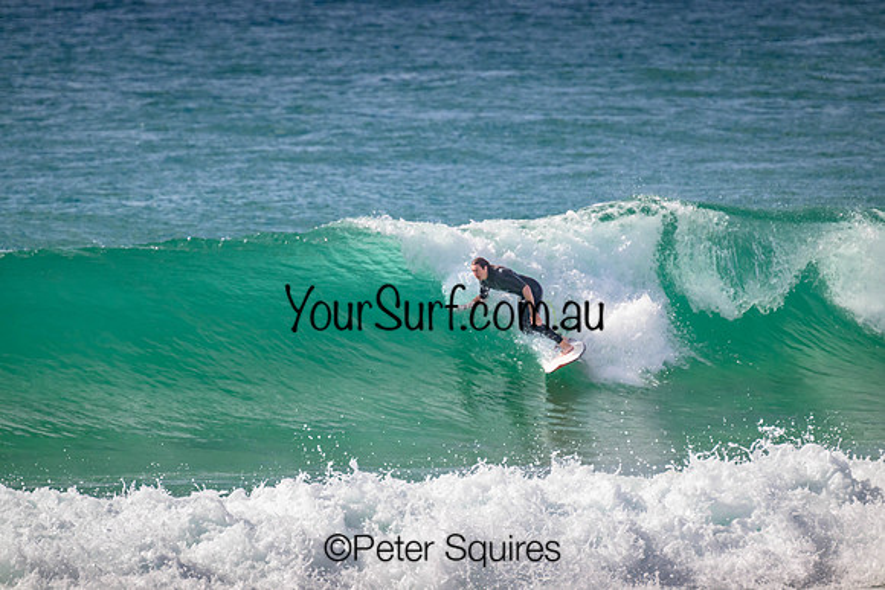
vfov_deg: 1.7
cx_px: 442
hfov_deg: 2.6
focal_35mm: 800
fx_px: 19670
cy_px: 295
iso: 1100
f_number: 11
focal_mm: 800
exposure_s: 1/2000
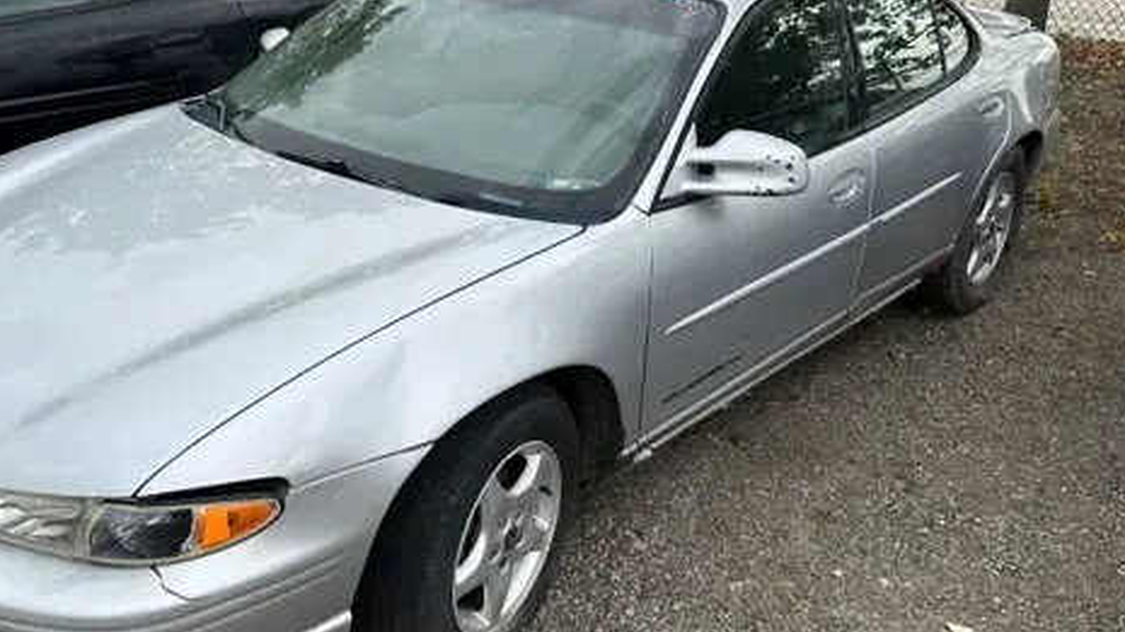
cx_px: 440
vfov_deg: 32.8
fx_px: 1073
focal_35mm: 36
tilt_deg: -17.8
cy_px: 305
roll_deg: -1.8
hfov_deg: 54.8
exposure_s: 1/2110
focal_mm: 6.86
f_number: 1.78
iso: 80
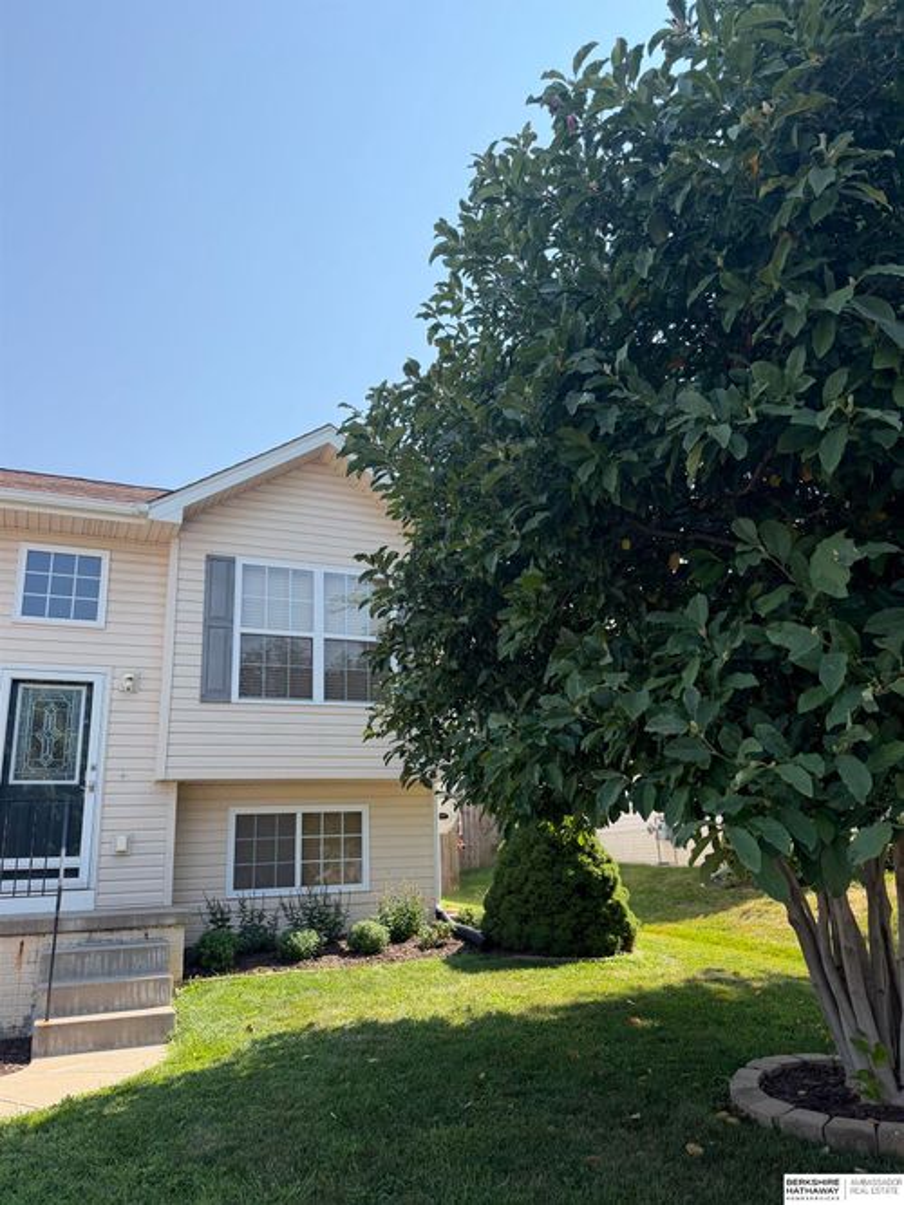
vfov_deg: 71.6
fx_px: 836
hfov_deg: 56.8
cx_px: 452
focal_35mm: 24
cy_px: 602
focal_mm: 6.76
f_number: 1.78
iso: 100
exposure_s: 1/3021
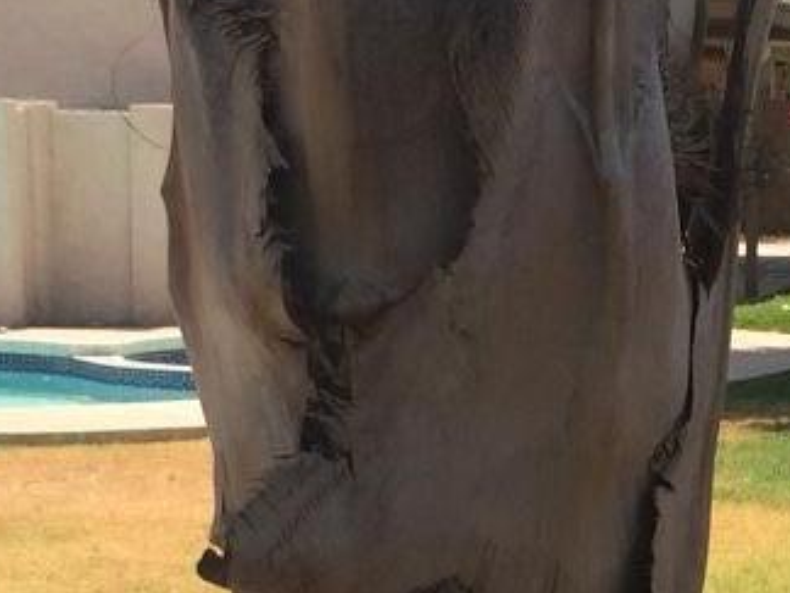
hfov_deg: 13.4
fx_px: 3332
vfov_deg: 10.1
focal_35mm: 146
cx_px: 749
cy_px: 451
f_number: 2.2
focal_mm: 4.15
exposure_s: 1/1282
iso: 32
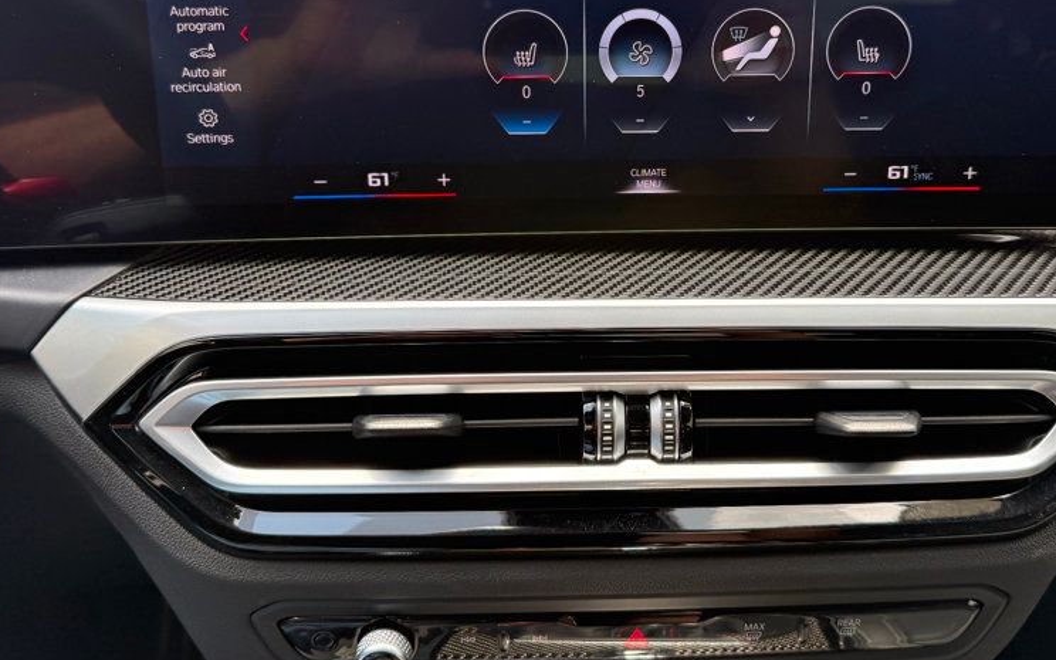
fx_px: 1007
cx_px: 602
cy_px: 219
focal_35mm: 35
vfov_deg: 35.9
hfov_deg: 55.1
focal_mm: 6.76
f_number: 1.78
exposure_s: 1/247
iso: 100
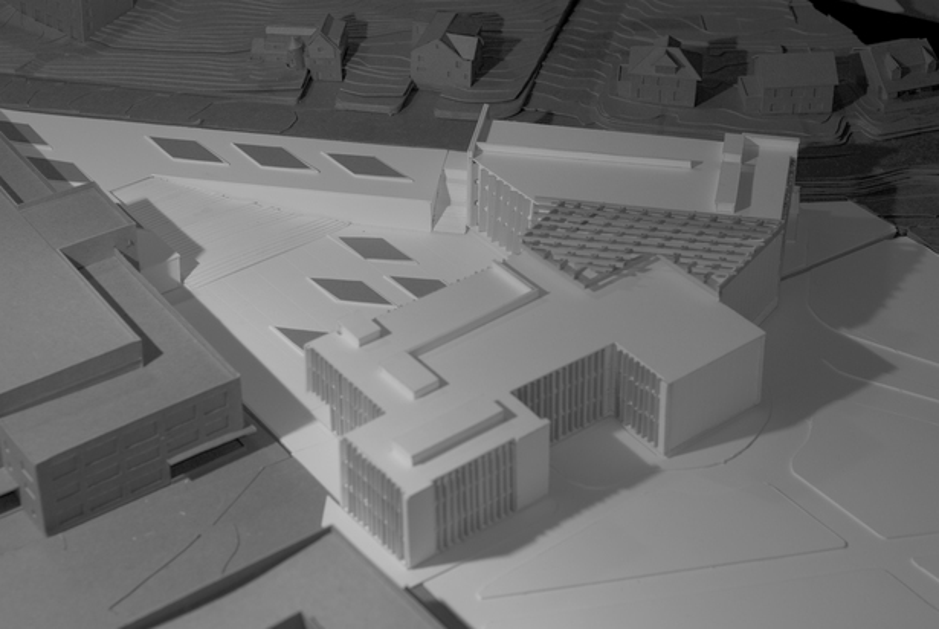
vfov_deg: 18.2
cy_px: 314
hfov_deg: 27.0
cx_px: 470
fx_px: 1959
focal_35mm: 75
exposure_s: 1/100
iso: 100
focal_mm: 50
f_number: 3.5
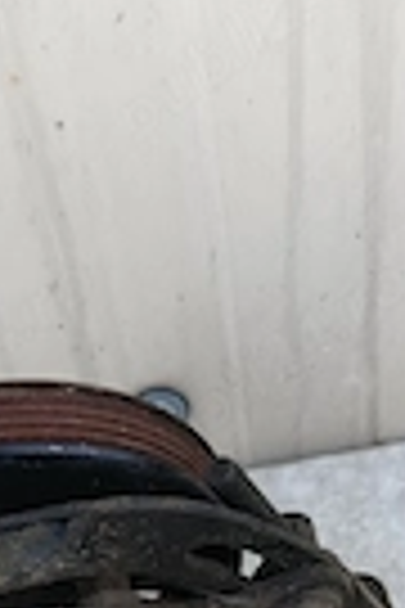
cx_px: 104
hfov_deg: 18.3
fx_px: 1249
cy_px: 793
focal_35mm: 74
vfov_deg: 24.0
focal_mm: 5.24
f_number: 1.7
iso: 81
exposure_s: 1/100
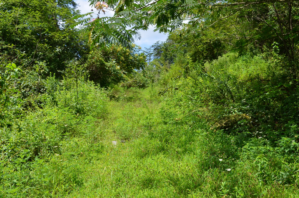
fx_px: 348
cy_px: 99
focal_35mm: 42
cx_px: 150
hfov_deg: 46.5
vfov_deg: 31.8
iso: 360
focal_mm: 28
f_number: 10
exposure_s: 1/250
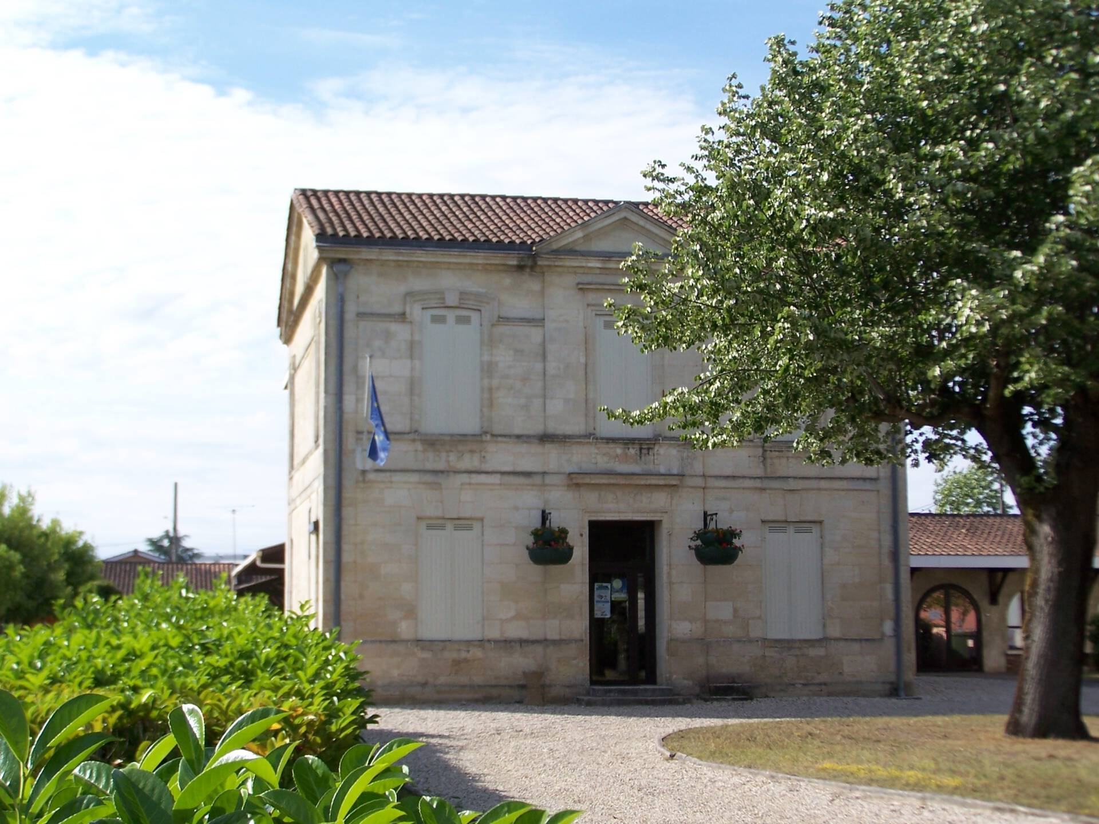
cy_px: 412
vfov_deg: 24.8
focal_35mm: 59
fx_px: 1873
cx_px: 550
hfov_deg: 32.7
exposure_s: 1/800
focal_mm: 9.8
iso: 80
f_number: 3.1
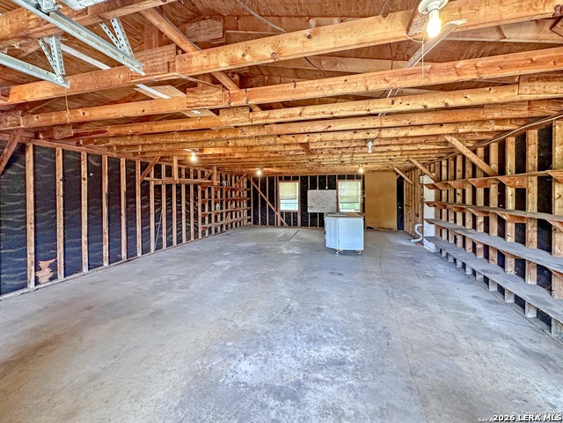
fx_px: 228
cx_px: 282
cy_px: 212
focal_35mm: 14
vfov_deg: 85.7
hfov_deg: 102.1
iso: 320
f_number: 2.2
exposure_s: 1/60
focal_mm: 2.22
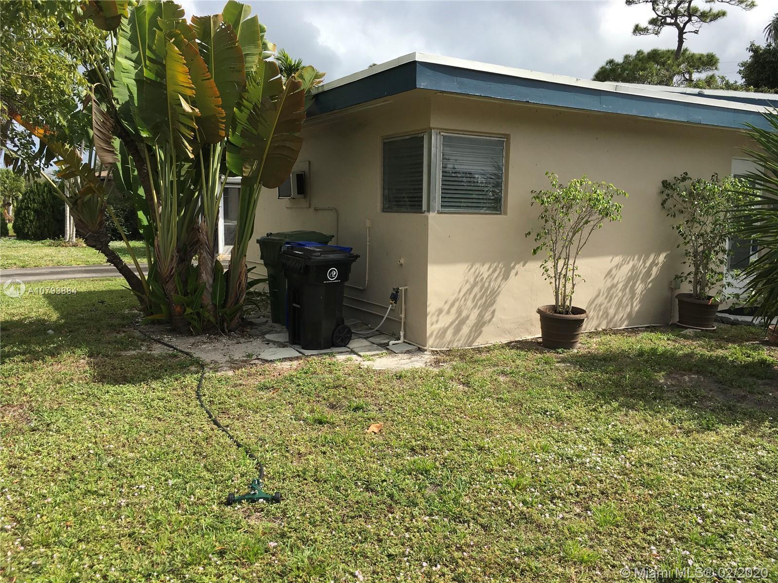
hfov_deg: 61.7
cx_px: 389
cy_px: 292
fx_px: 652
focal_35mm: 29
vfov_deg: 48.2
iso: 25
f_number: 2.2
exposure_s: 1/1637
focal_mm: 4.15
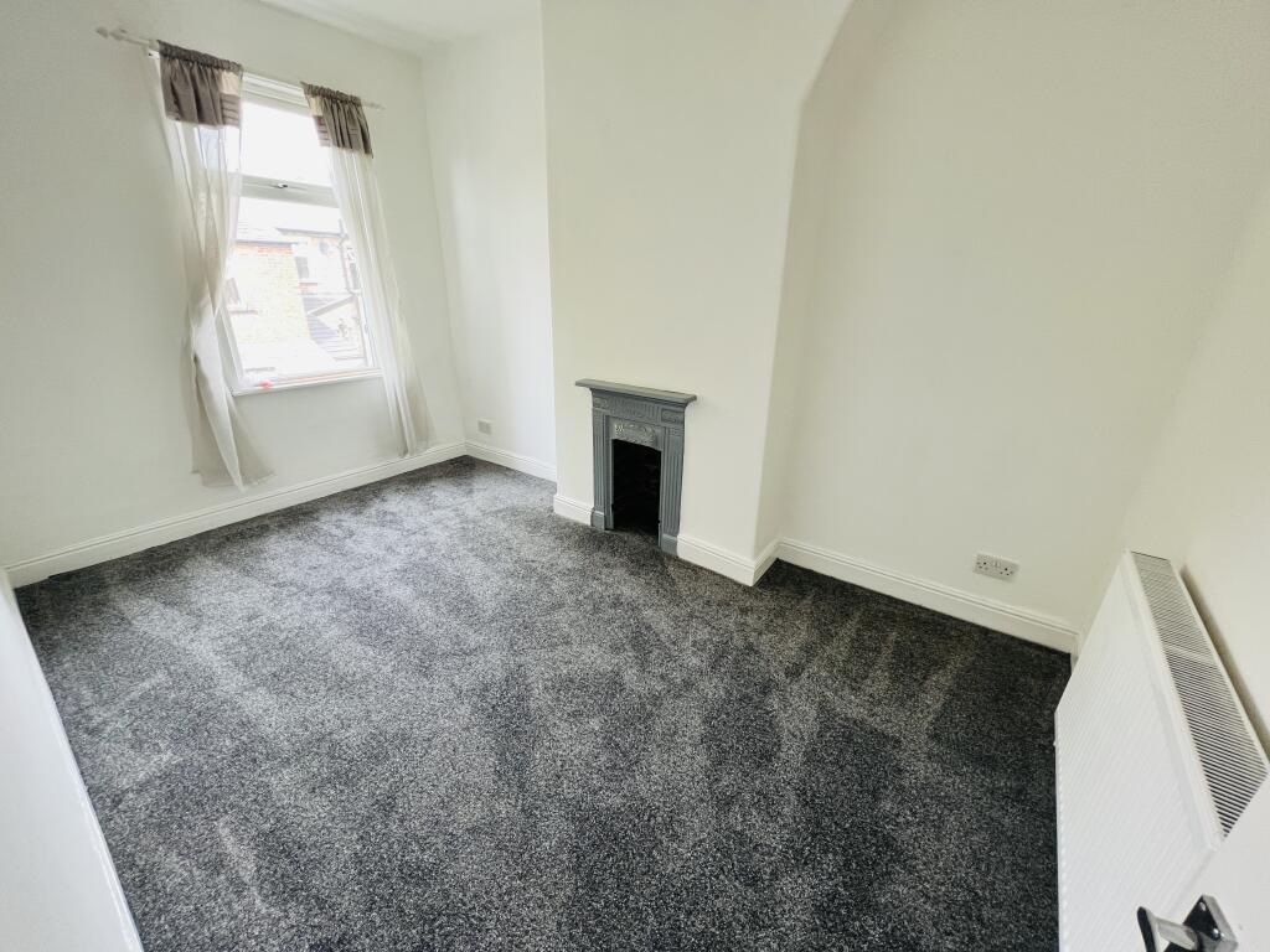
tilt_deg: -20.5
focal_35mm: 13
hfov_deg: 106.2
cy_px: 476
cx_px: 635
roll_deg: -0.6
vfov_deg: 89.9
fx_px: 477
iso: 125
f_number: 1.8
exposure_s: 1/99
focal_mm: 1.57
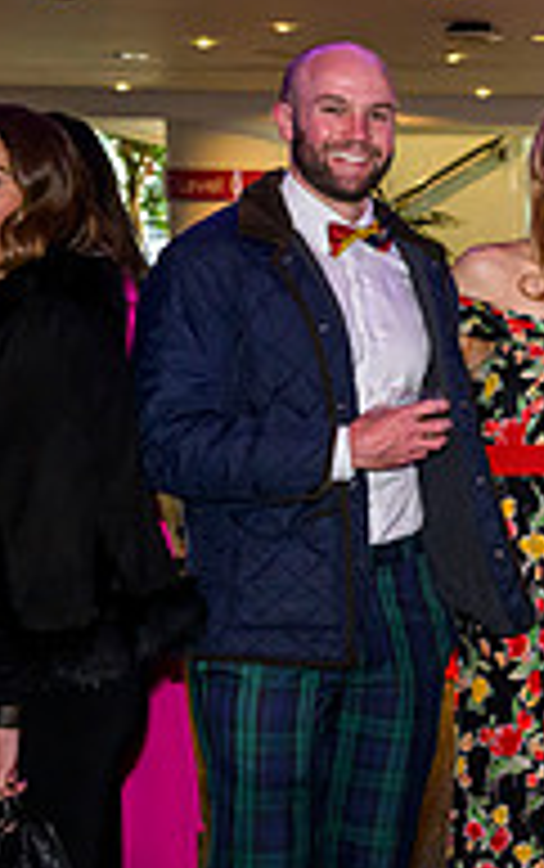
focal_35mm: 107
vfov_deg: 19.4
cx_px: 1187
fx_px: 2533
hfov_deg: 10.9
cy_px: 596
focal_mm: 35
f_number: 5.6
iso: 2500
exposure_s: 1/160
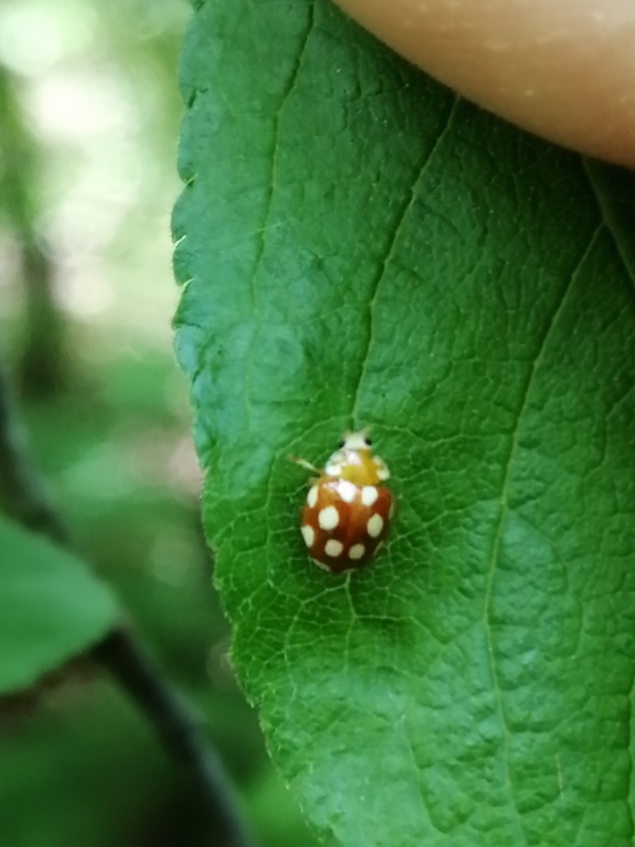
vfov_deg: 18.9
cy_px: 424
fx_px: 2544
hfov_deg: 14.2
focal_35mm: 104
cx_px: 318
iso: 100
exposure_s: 1/60
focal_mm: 3.46
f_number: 1.8
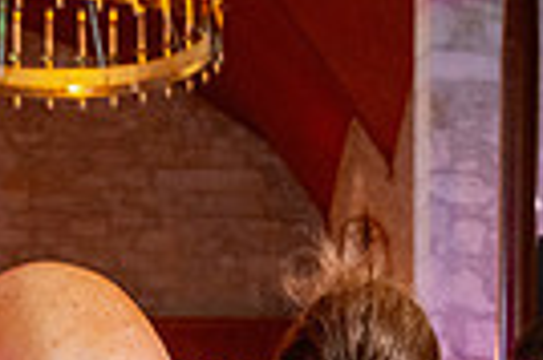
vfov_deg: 11.8
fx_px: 1567
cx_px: 296
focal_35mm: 104
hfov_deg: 19.7
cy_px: 710
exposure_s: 1/125
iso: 2000
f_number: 3.5
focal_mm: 24
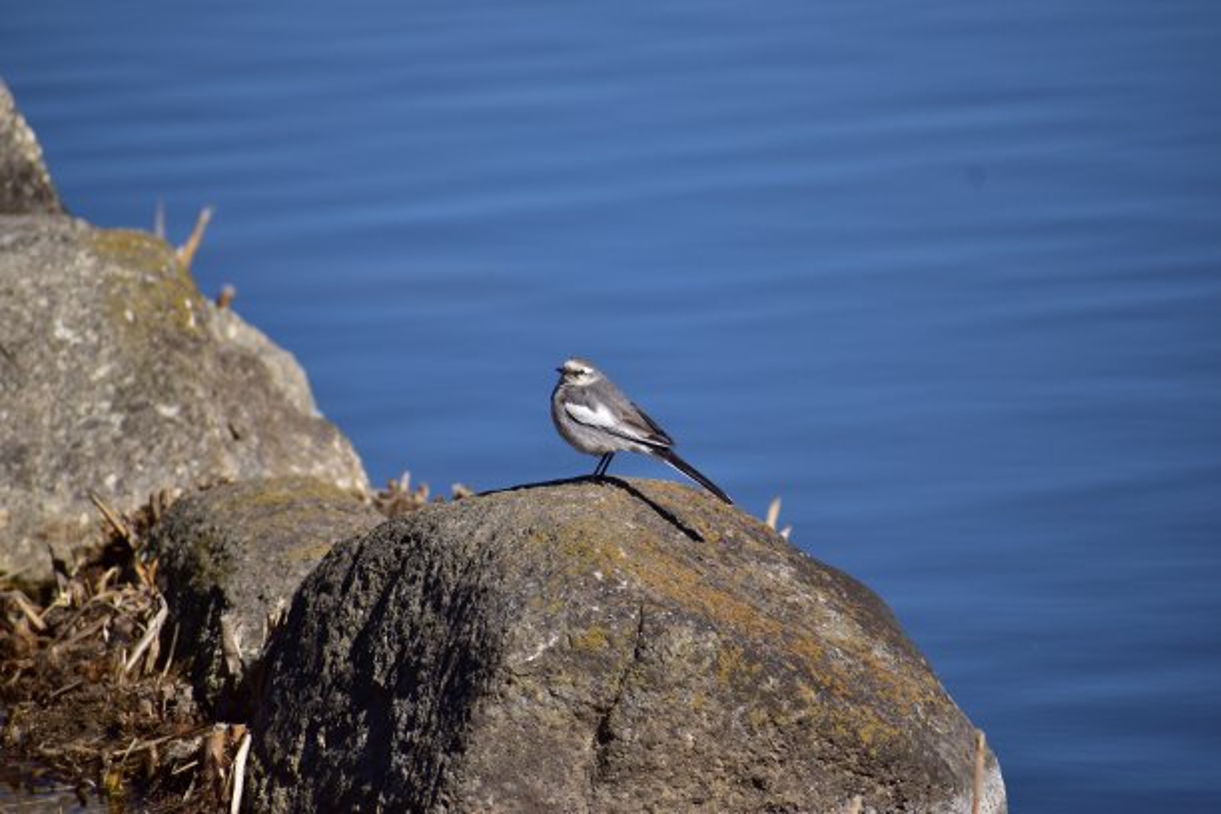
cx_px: 610
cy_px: 407
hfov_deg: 4.6
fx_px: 15261
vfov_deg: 3.1
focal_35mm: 450
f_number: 6.3
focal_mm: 300
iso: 100
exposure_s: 1/1000
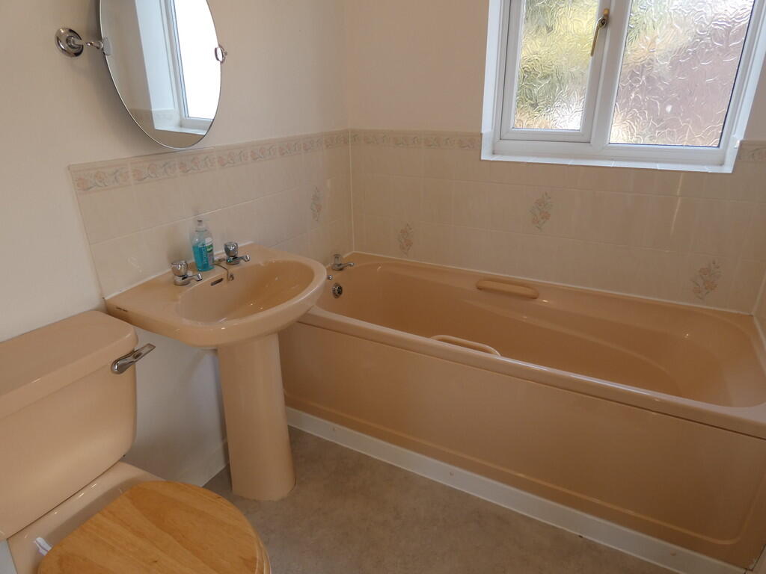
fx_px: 443
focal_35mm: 20
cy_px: 287
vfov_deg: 66.0
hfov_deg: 81.7
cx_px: 383
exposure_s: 1/60
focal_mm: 3.6
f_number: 2.8
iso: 80
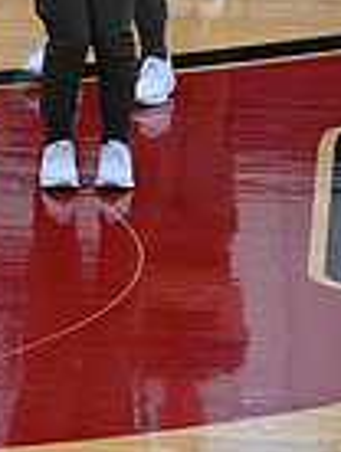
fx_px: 6613
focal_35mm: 505
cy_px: -28
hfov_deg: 2.9
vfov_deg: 3.9
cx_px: -567
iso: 4000
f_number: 4
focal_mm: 125
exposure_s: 1/400
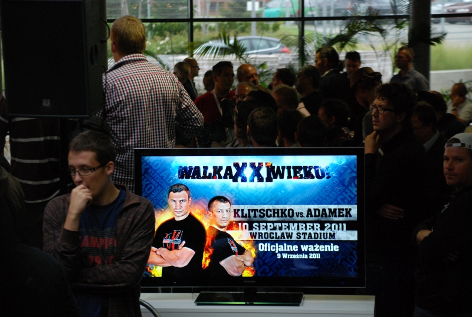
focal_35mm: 128
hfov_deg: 16.0
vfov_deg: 10.8
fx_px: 1674
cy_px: 158
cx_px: 236
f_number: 4.2
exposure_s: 1/100
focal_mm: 85
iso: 800
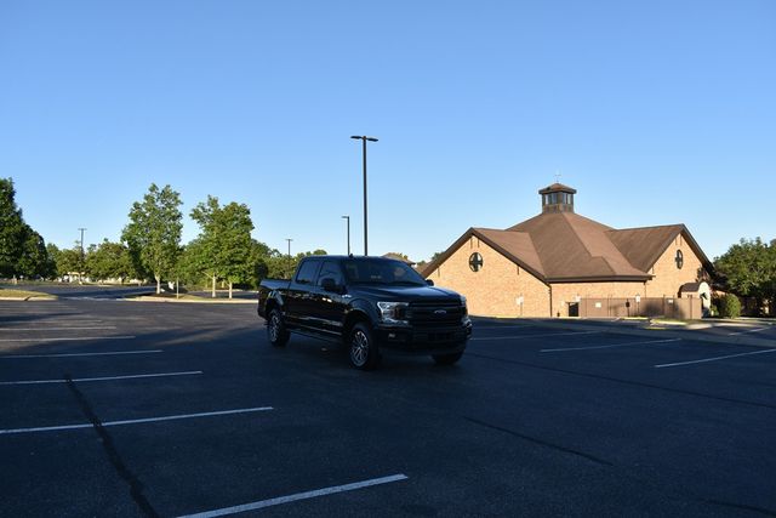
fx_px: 582
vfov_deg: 48.0
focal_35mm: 27
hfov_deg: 67.4
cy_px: 259
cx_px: 388
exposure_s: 1/250
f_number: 8
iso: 180
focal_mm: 18
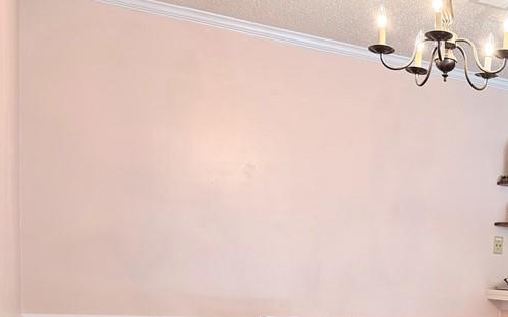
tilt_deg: -5.5
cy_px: 356
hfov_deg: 35.9
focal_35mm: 52
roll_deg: -2.9
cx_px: 481
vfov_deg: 23.2
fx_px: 720
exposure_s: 1/60
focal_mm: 6.76
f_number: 1.78
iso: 200
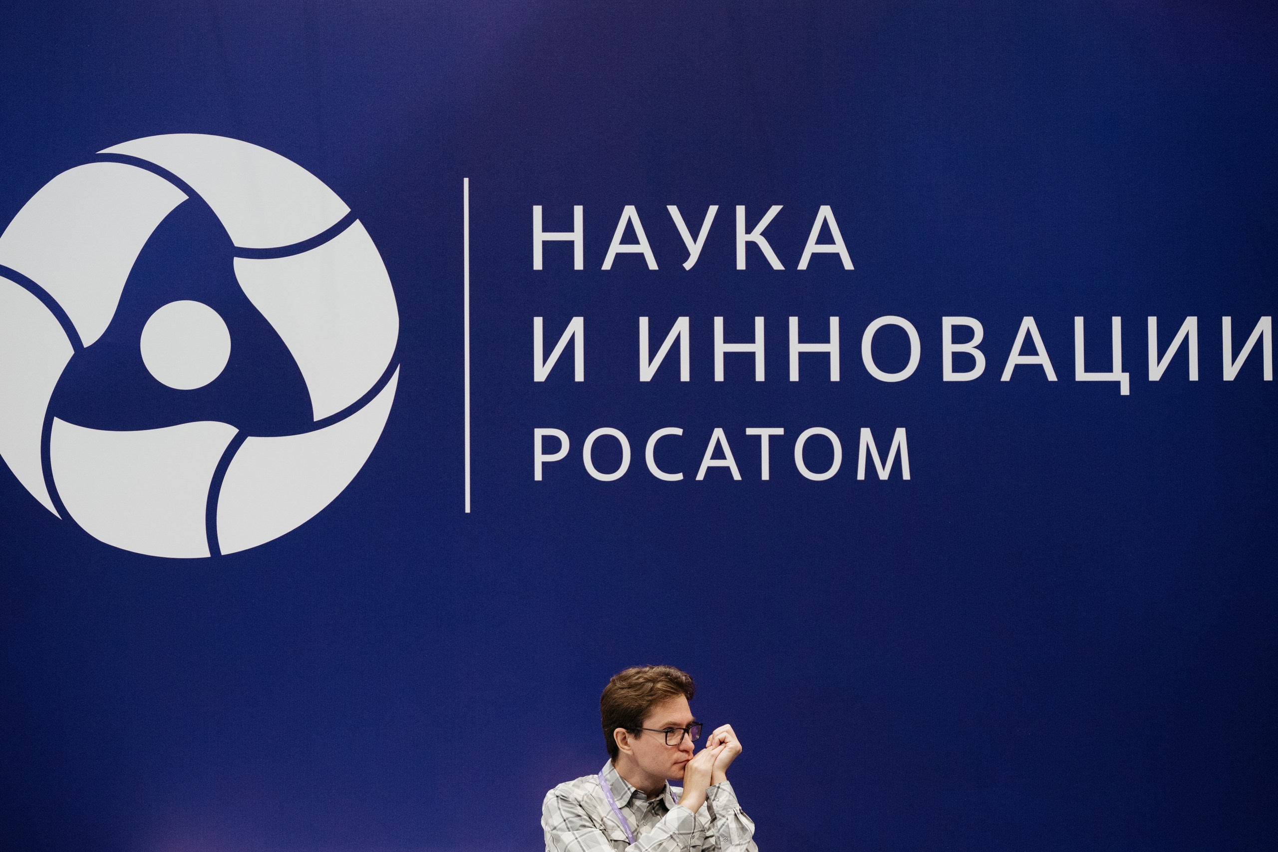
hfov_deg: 23.2
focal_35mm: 88
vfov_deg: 15.6
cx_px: 623
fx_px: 3118
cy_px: 437
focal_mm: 85
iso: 3200
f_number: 2.7
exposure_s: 1/250
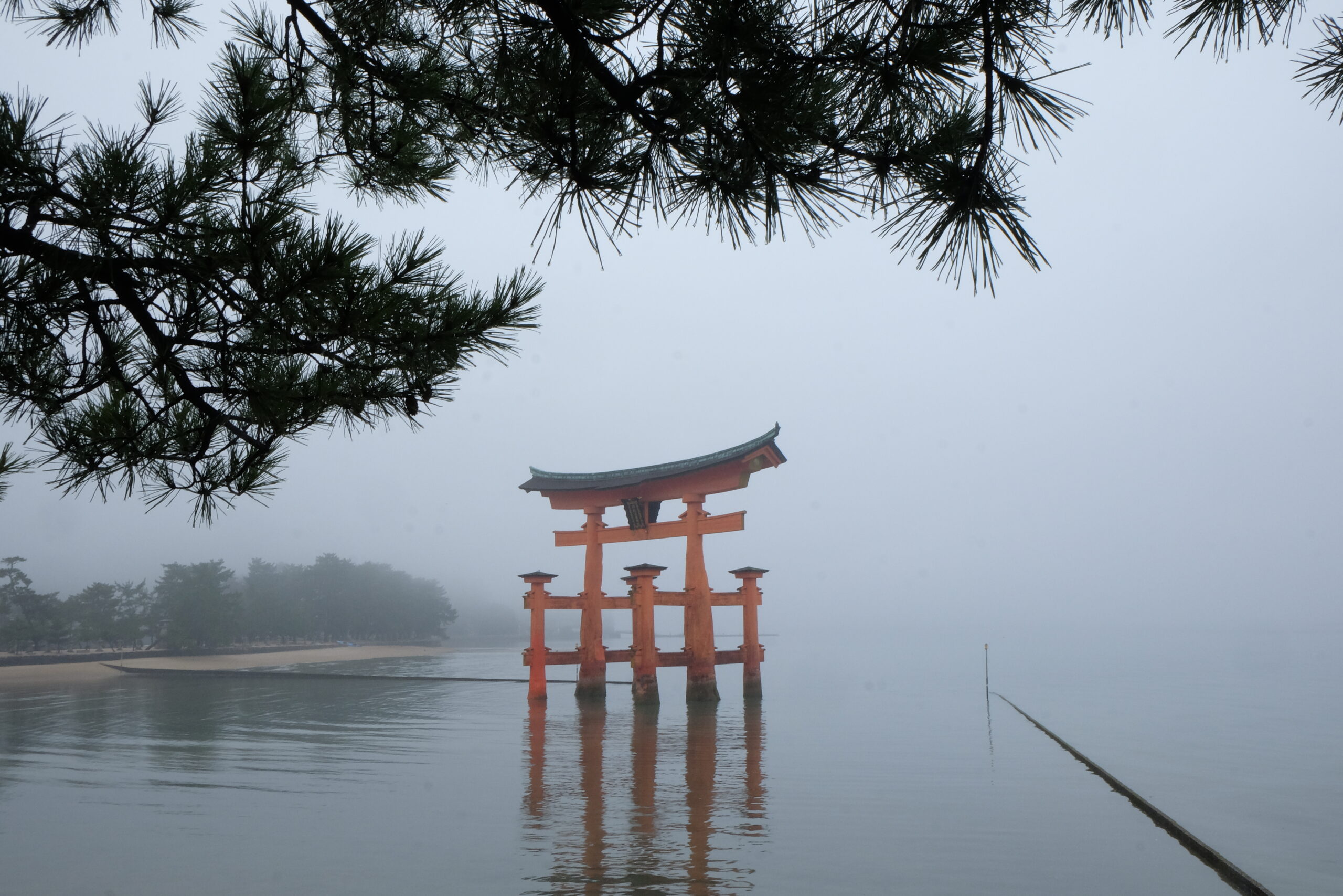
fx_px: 1082
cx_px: 672
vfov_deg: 45.0
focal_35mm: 29
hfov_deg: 63.7
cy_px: 448
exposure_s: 1/125
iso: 800
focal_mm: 19.6
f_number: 22
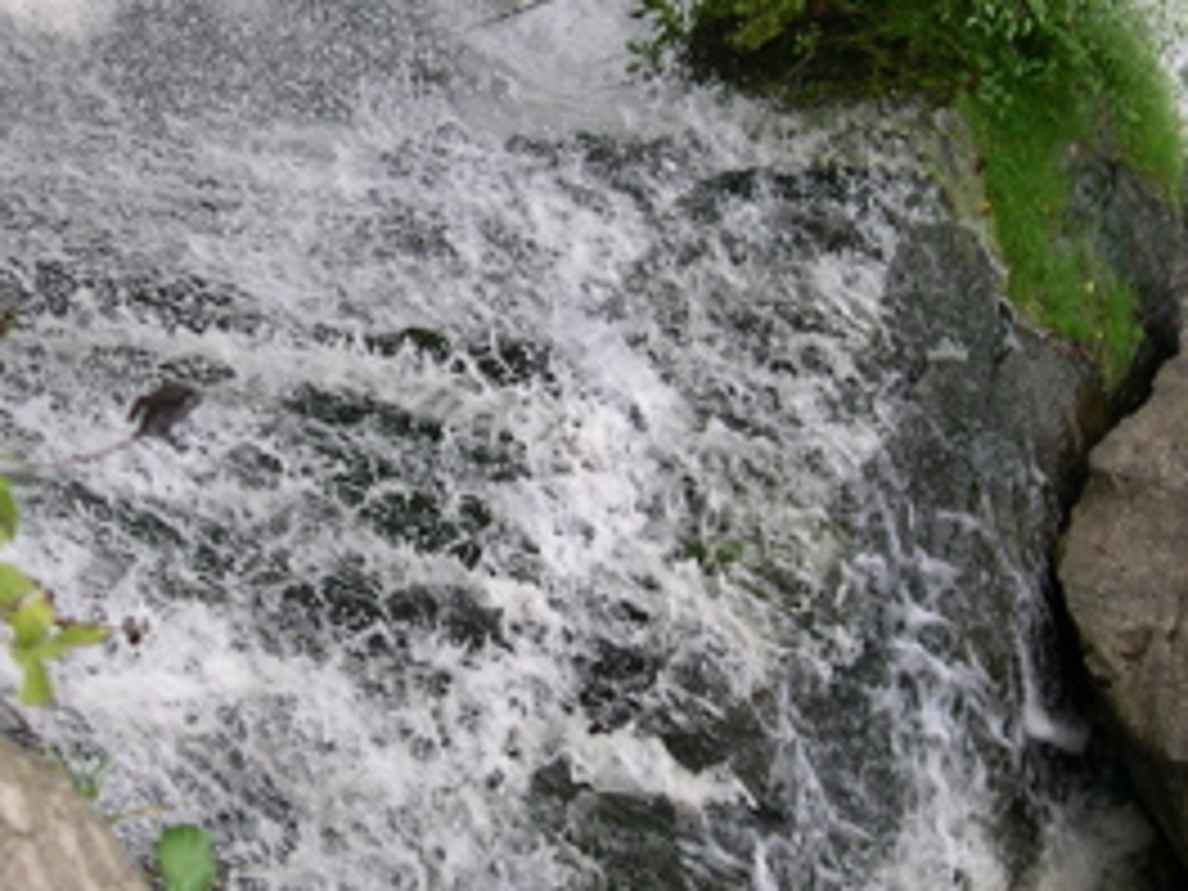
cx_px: 328
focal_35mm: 96
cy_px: 274
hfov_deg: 20.3
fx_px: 3295
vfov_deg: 15.4
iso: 100
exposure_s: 1/216
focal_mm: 8
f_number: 2.8
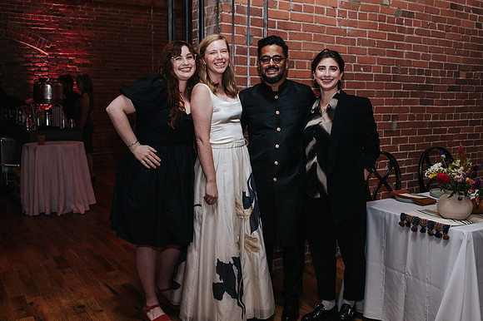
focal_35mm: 37
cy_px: 160
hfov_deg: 52.0
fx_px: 495
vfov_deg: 35.9
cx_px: 254
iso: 800
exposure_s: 1/200
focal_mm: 35
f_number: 4
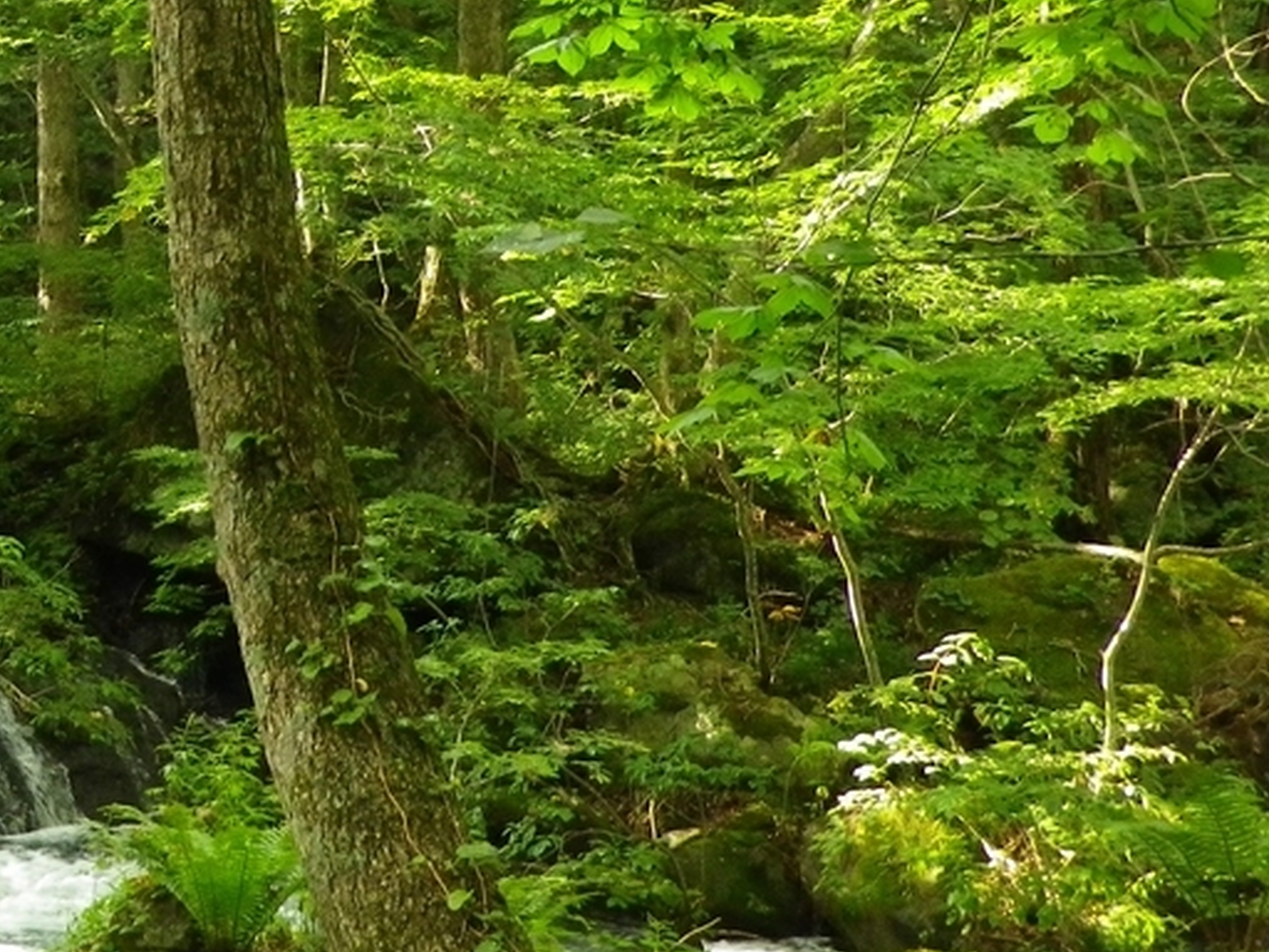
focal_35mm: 68
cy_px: 285
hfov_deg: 26.9
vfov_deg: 21.5
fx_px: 2493
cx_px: -10
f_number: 3.7
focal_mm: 5.2
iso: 200
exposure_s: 1/50
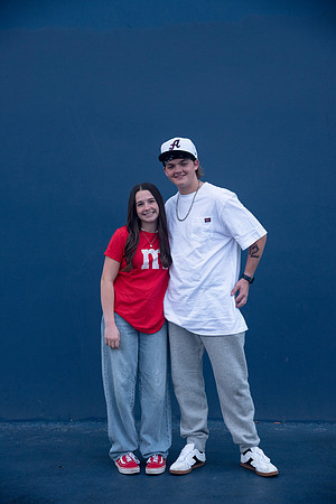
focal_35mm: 70
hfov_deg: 19.5
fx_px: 980
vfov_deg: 28.8
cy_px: 252
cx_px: 168
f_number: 5.6
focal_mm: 70
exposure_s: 1/125
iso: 500
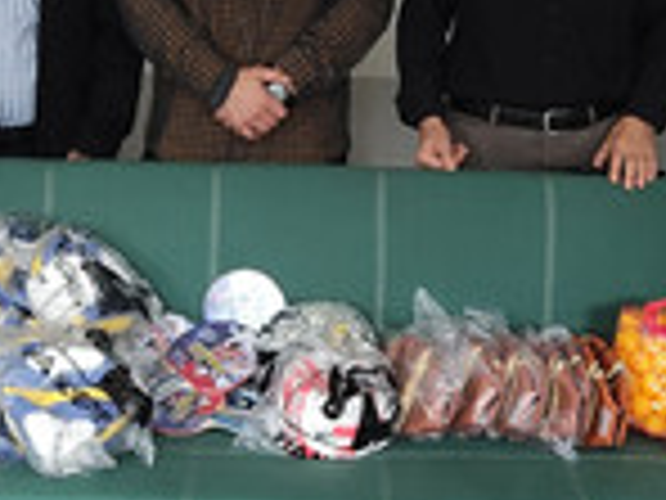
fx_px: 1693
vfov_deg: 16.8
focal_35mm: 88
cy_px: 223
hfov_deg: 22.2
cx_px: 292
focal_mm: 4.74
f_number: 1.79
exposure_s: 1/33
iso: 613
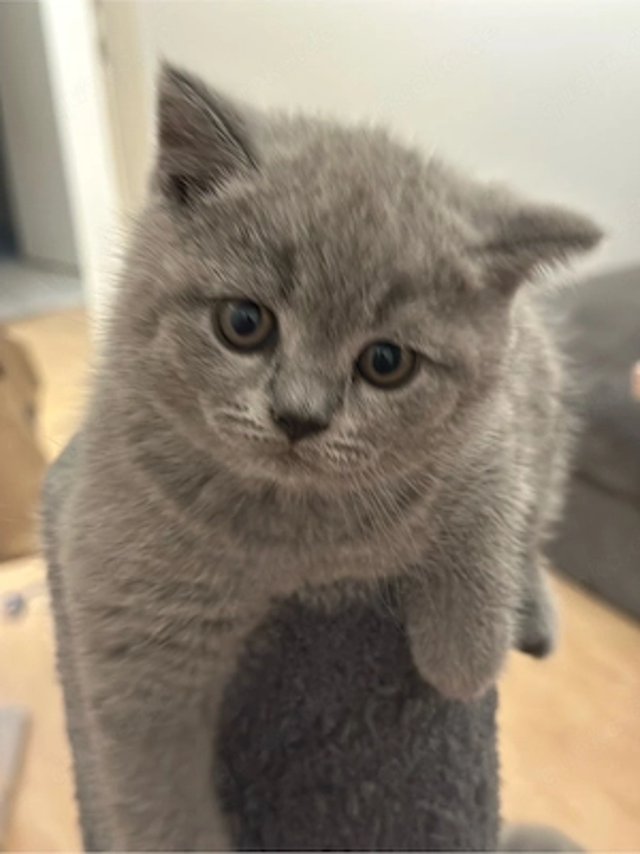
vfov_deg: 39.7
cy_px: 427
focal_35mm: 48
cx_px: 320
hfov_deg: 30.3
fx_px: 1183
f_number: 1.78
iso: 640
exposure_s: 1/33
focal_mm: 6.86
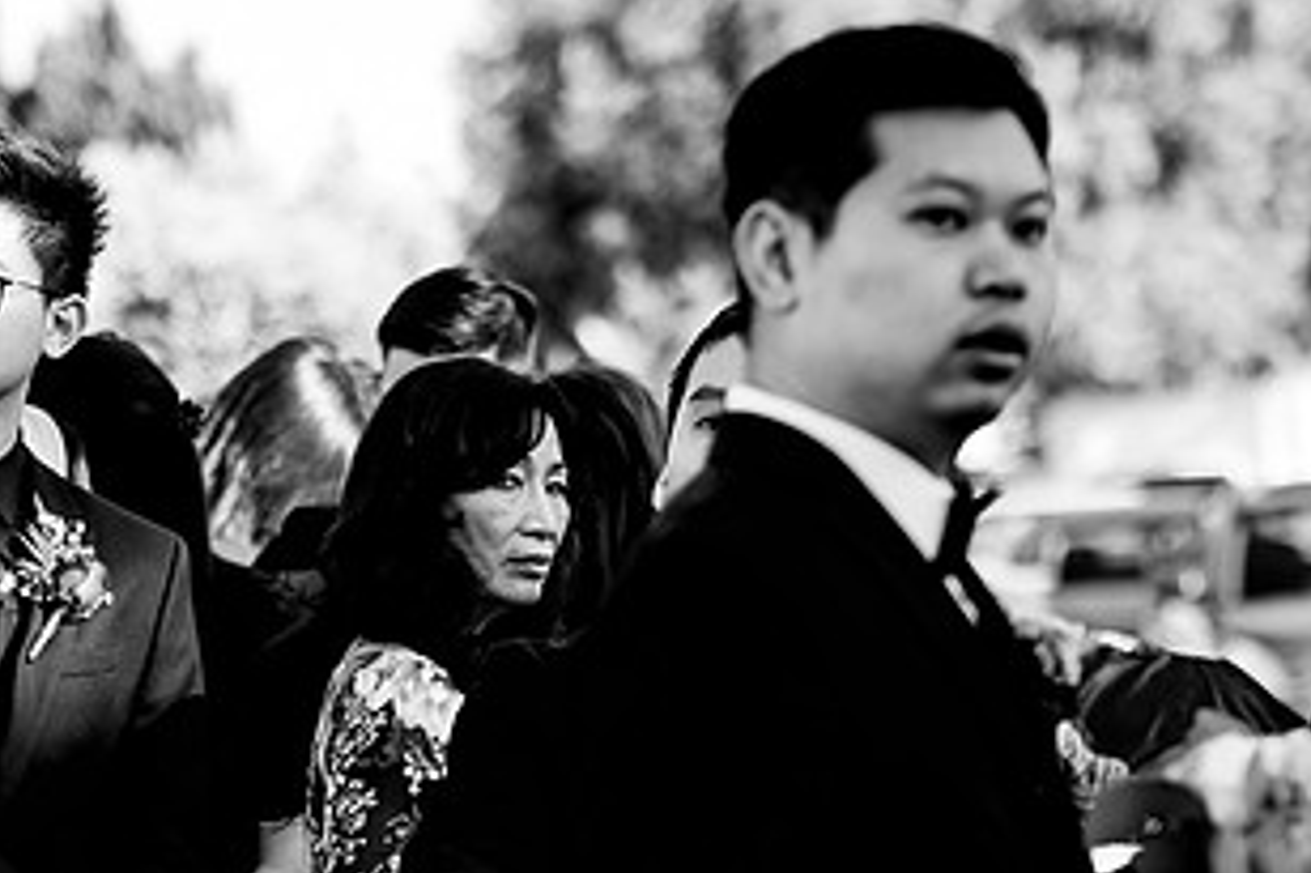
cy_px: 679
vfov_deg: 7.6
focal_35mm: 180
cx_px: 285
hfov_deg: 11.4
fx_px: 6551
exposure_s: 1/1250
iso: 250
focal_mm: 56
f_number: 2
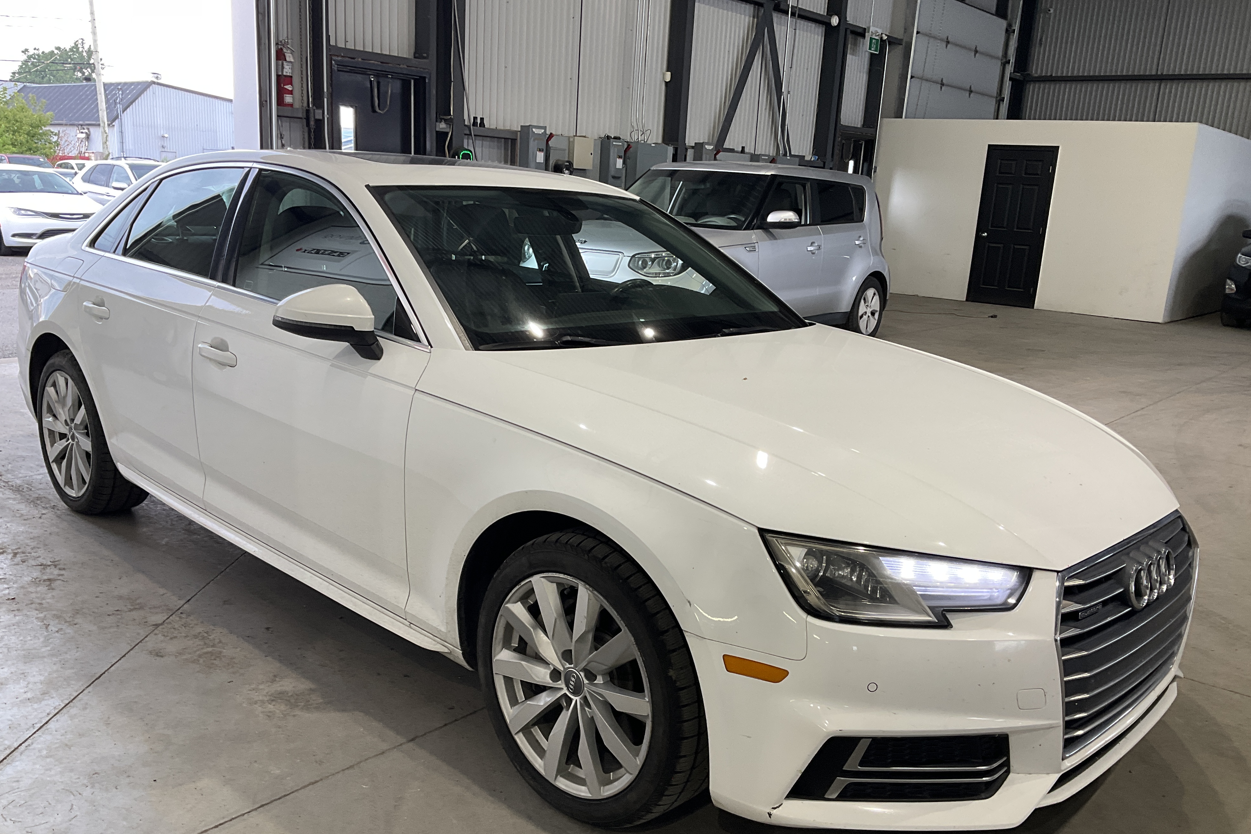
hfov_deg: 60.3
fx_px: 1077
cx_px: 611
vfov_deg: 42.2
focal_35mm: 31
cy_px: 482
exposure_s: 1/120
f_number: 1.8
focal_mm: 3
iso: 50
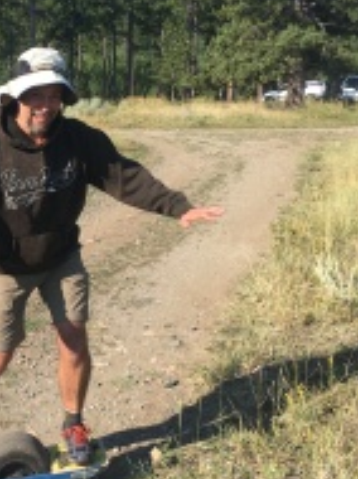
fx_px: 774
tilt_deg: -5.8
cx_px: 48
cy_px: 214
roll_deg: -0.6
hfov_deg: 25.4
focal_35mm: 56
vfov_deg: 34.4
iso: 25
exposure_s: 1/905
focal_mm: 4.15
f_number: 2.2
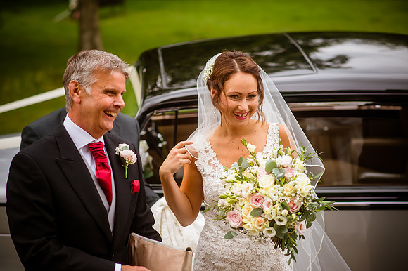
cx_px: 204
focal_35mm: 85
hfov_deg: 23.9
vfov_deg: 16.1
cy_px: 136
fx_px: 963
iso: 450
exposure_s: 1/2500
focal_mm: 85
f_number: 2.8
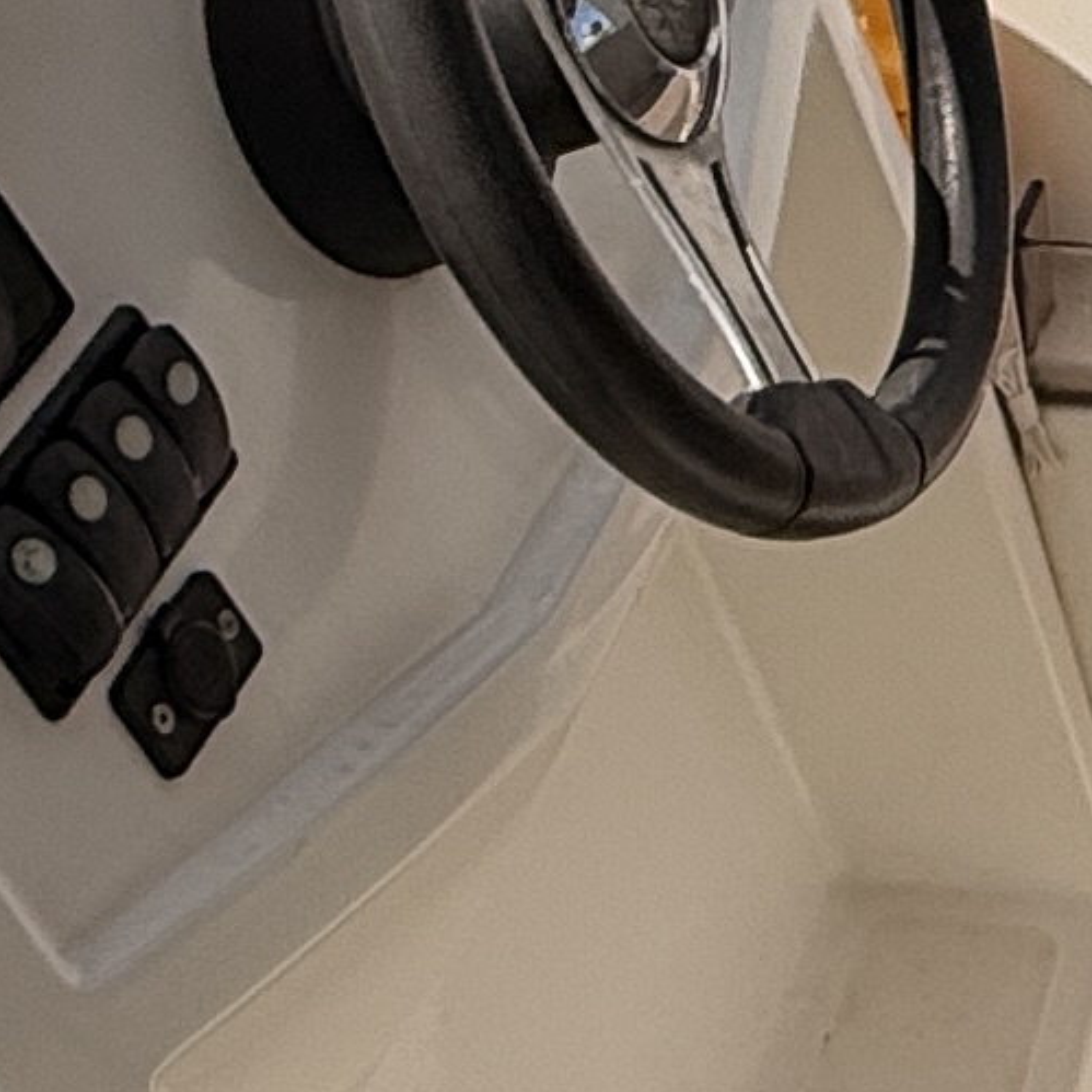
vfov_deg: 17.1
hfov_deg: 16.0
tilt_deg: -28.3
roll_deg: +0.7
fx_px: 3569
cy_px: 103
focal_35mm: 100
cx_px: 1600
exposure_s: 1/4425
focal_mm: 2.22
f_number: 2.2
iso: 50
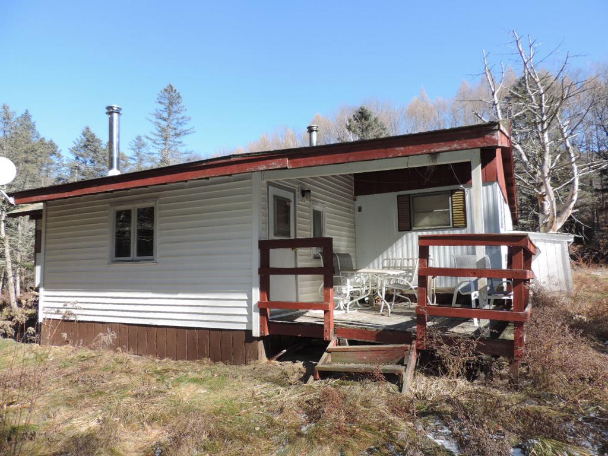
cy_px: 228
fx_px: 422
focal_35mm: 24
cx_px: 304
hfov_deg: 71.6
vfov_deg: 56.8
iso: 80
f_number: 3
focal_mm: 4.3
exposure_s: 1/400
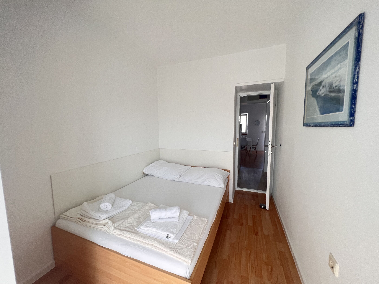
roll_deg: +0.3
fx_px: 142
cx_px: 190
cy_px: 142
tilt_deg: -6.7
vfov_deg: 89.9
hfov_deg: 106.2
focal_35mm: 13
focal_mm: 1.57
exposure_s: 1/99
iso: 160
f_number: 1.8
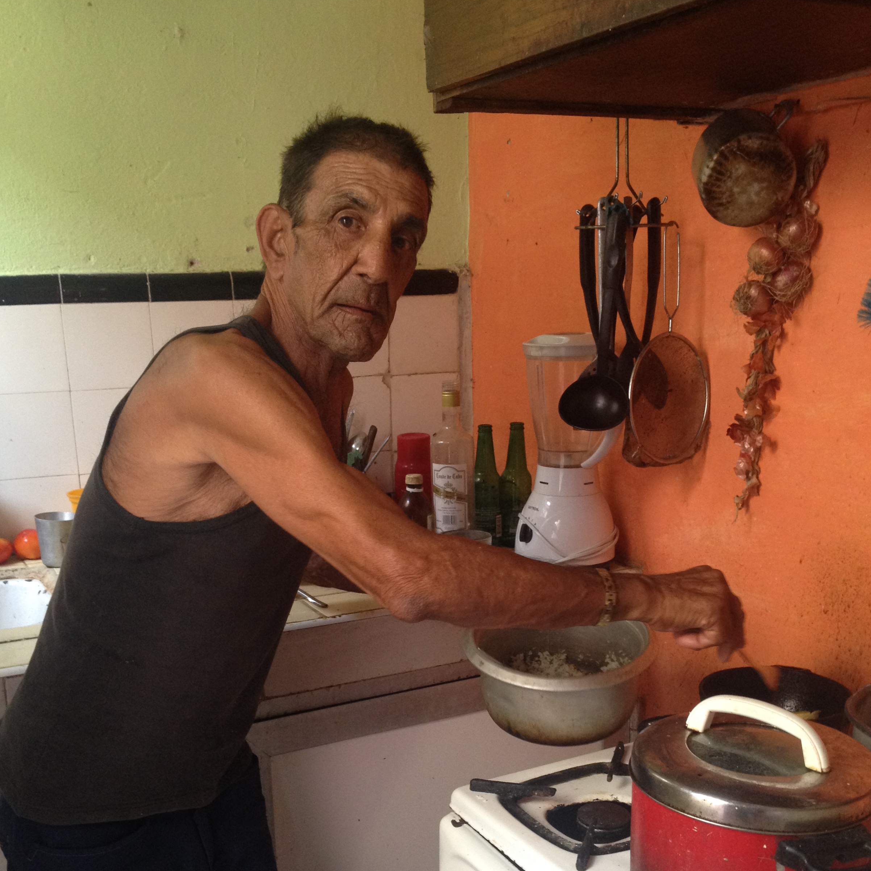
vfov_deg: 39.6
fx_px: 1196
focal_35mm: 42
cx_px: 432
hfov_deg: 40.0
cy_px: 570
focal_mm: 4.28
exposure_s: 1/20
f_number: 2.4
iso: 160
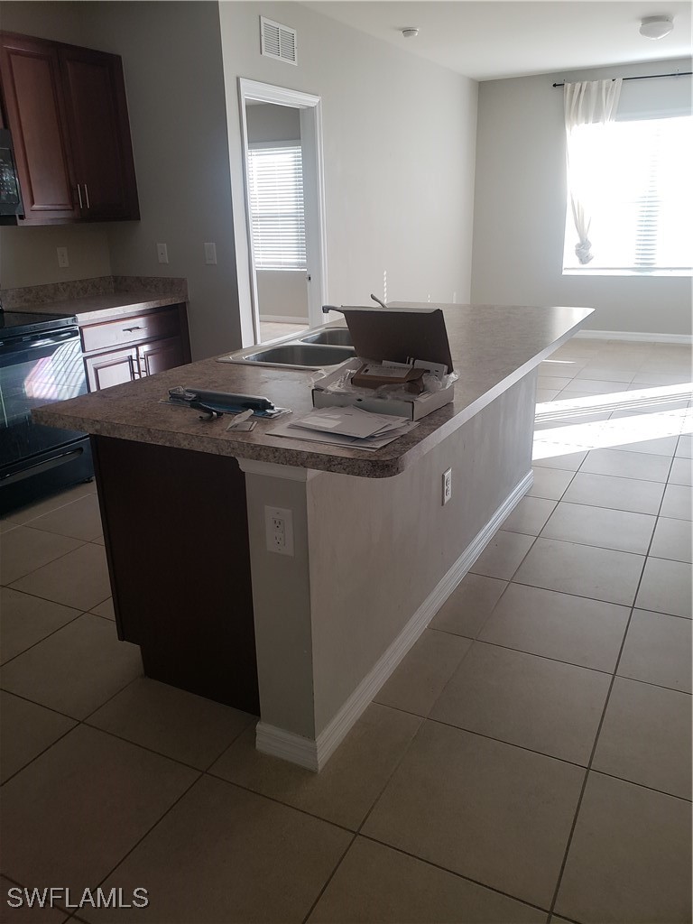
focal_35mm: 26
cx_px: 346
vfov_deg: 67.3
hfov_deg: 53.1
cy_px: 462
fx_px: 694
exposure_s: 1/120
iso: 160
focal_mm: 4.3
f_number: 2.4
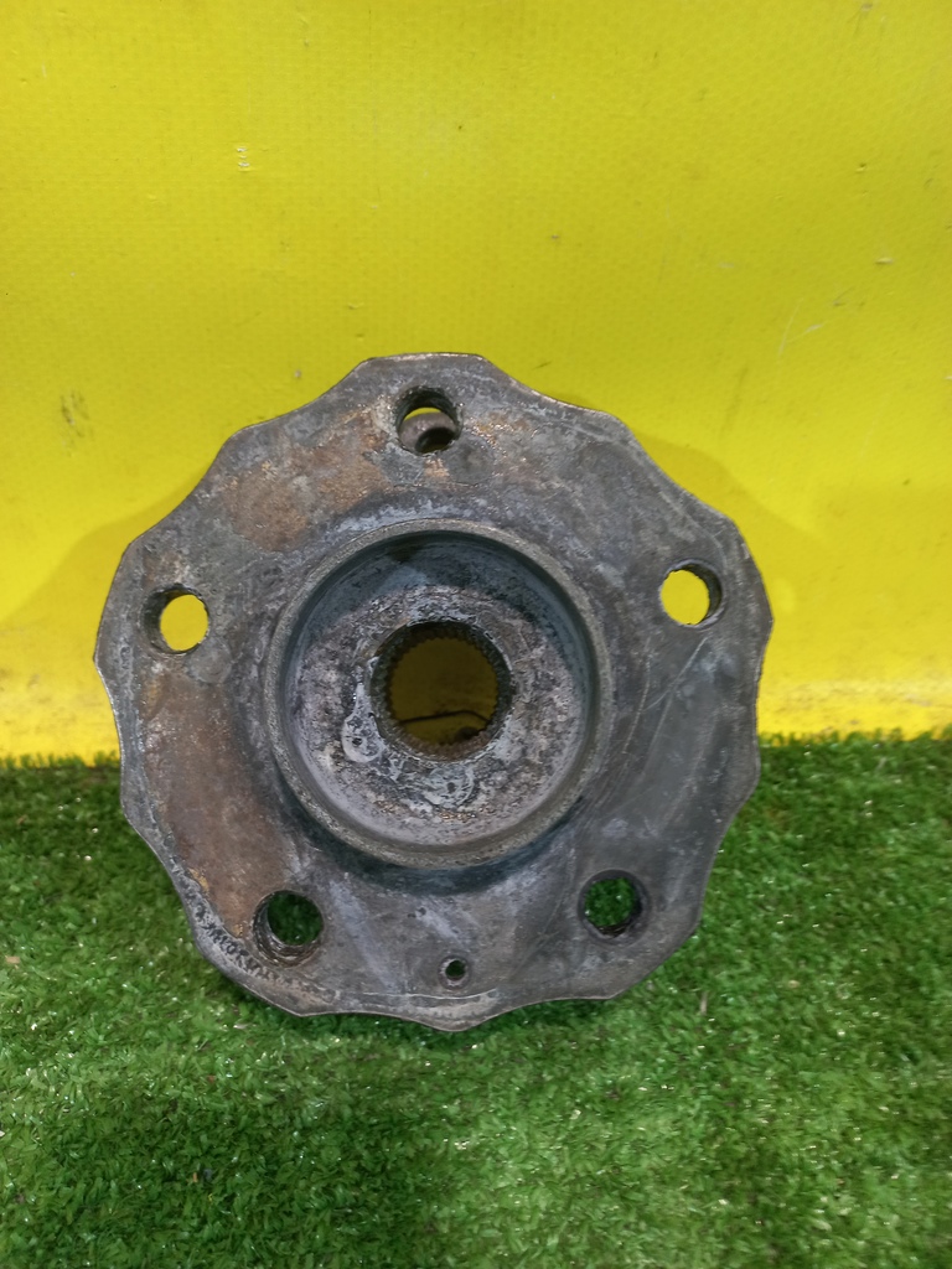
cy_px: 634
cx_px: 476
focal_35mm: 25
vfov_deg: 69.4
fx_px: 917
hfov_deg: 54.9
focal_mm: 4.6
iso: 200
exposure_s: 1/33.3
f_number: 1.8
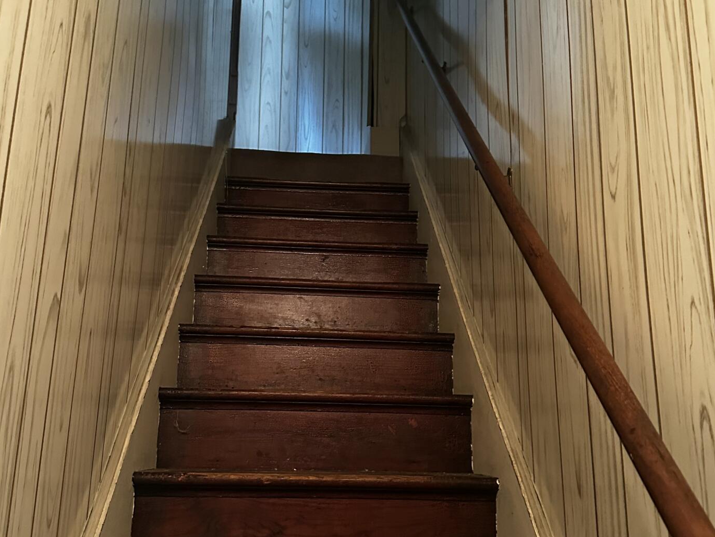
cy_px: 262
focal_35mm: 35
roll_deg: -1.7
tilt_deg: +14.9
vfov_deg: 40.7
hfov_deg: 52.6
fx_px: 723
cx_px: 365
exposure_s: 1/30
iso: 1000
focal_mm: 6.86
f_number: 1.78
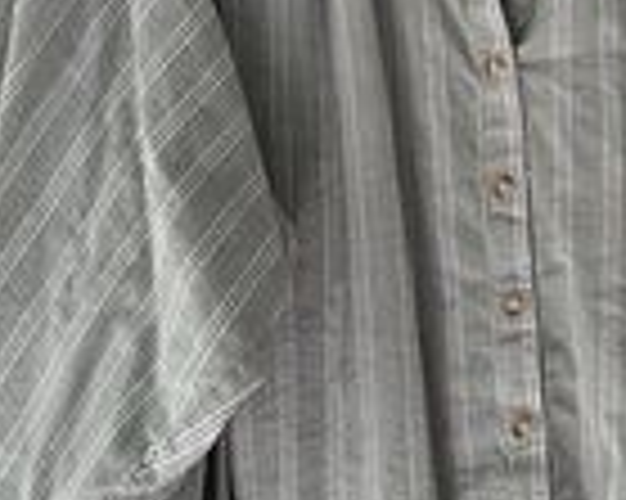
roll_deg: +0.5
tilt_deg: -3.0
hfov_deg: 28.8
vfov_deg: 23.0
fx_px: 1185
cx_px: 525
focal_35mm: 64
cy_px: 14
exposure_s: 1/121
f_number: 1.78
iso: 80
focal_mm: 6.76
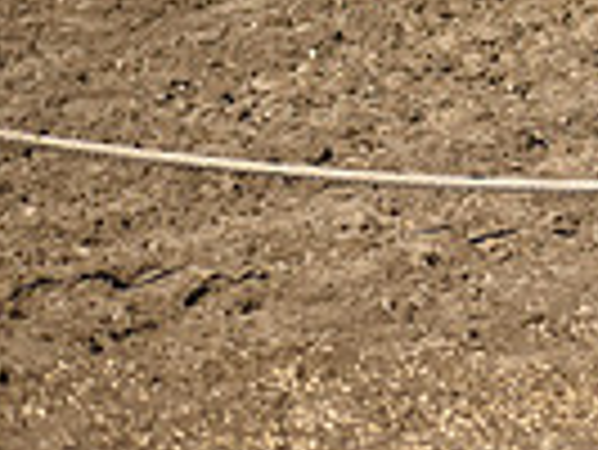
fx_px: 6242
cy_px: -340
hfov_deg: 5.4
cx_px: 1142
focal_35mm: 361
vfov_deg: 4.1
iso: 400
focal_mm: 86
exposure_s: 1/4000
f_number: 2.8
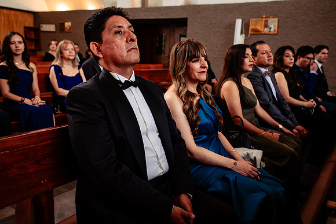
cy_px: 112
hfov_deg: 54.4
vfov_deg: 37.9
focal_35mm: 35
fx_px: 327
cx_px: 168
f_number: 4.5
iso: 1600
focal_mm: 35
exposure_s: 1/125
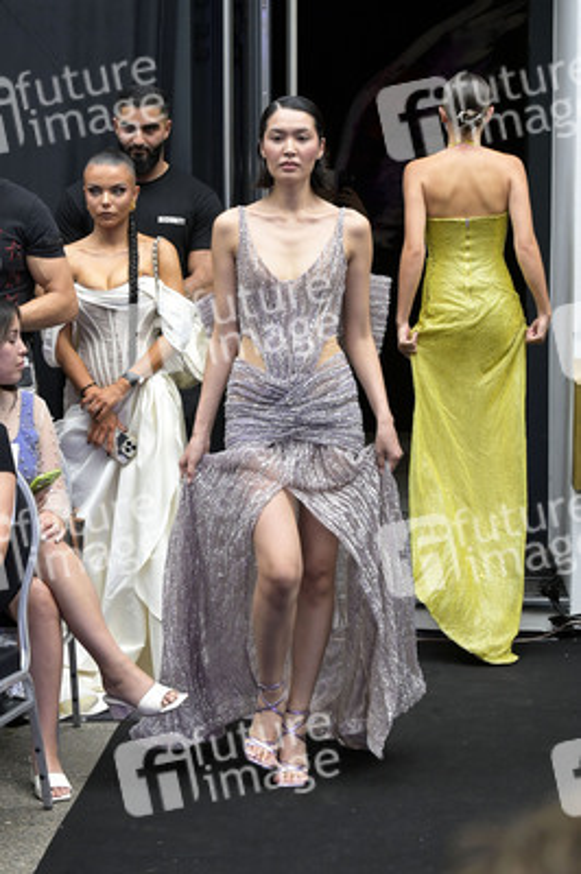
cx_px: 290
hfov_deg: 18.2
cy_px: 437
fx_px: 1819
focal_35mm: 75
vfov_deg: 27.0
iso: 4000
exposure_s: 1/640
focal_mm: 75
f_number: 6.3
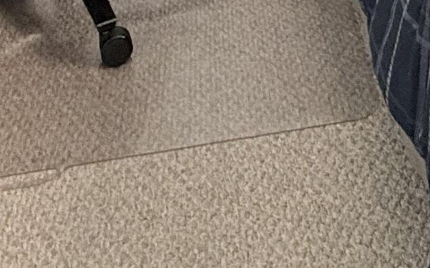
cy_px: -381
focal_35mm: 70
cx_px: 420
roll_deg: -0.3
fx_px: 820
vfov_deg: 13.4
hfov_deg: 27.8
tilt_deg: -4.1
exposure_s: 1/99
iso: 320
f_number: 2.2
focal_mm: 2.22
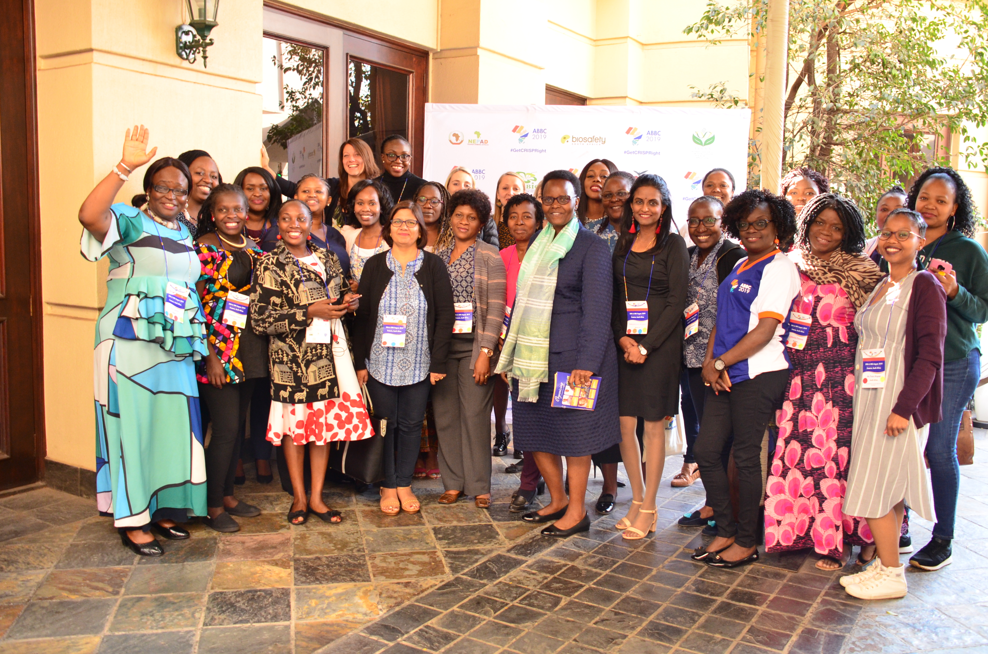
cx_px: 494
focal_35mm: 33
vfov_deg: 39.8
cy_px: 327
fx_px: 904
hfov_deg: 57.3
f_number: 3.8
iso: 1000
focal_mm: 22
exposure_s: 1/90
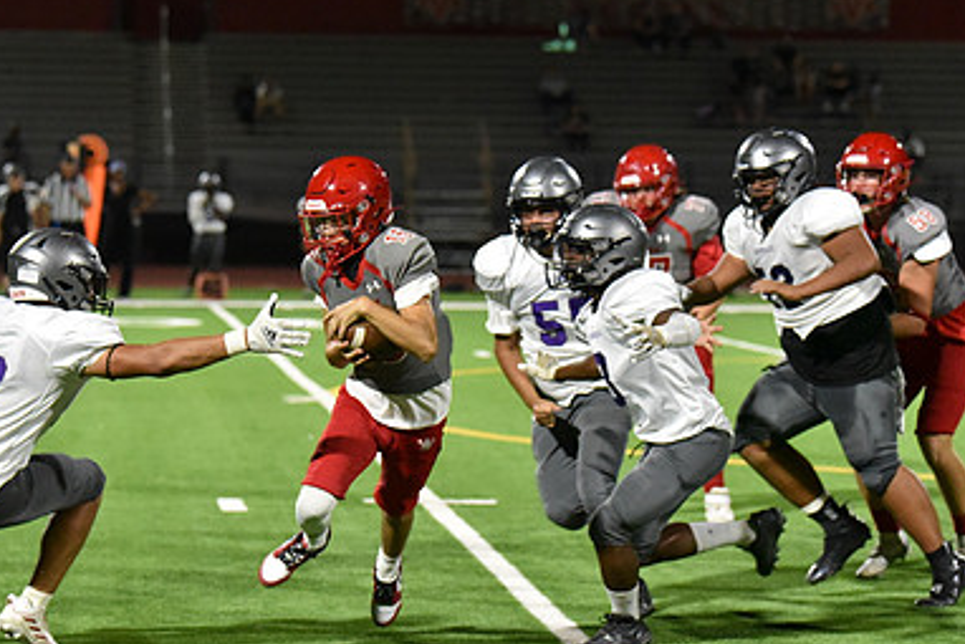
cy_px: 352
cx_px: 374
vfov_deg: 9.0
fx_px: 4076
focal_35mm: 152
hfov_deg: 13.5
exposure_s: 1/1000
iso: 9000
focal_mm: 100
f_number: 2.8
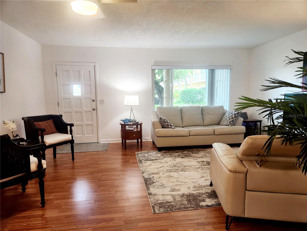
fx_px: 204
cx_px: 154
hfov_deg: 73.9
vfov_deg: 58.9
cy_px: 116
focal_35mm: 23
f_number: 1.8
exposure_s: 1/120
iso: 125
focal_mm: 5.4
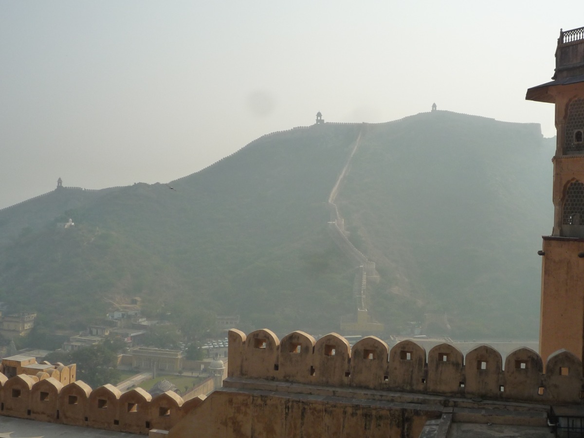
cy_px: 219
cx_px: 292
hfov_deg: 41.2
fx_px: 776
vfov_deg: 31.5
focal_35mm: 46
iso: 160
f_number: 5.6
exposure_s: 1/800
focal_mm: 6.8
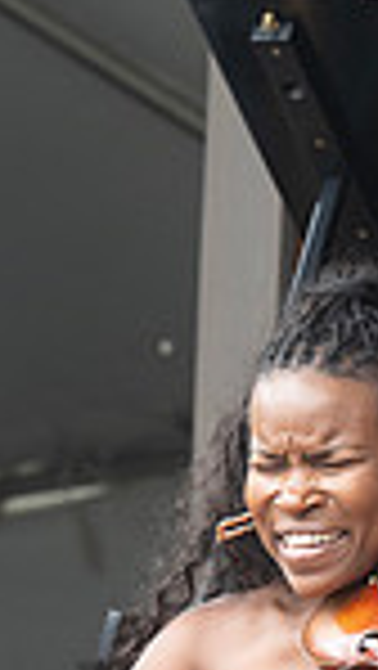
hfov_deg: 2.1
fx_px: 10122
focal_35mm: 569
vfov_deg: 3.8
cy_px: 818
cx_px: 234
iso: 1600
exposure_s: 1/250
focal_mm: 180
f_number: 8
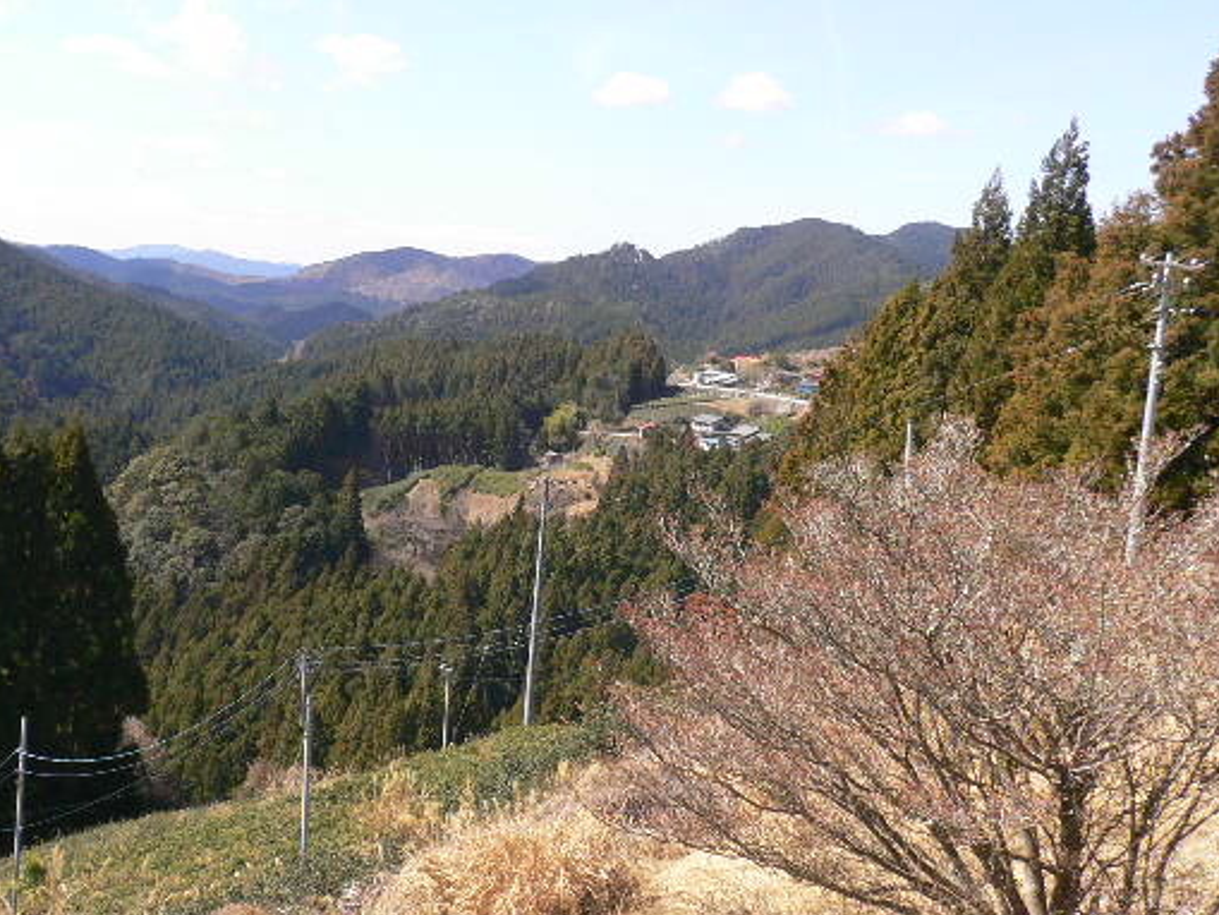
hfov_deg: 42.8
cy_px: 436
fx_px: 1550
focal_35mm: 44
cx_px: 515
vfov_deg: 32.9
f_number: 5.6
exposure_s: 1/200
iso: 100
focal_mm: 5.8
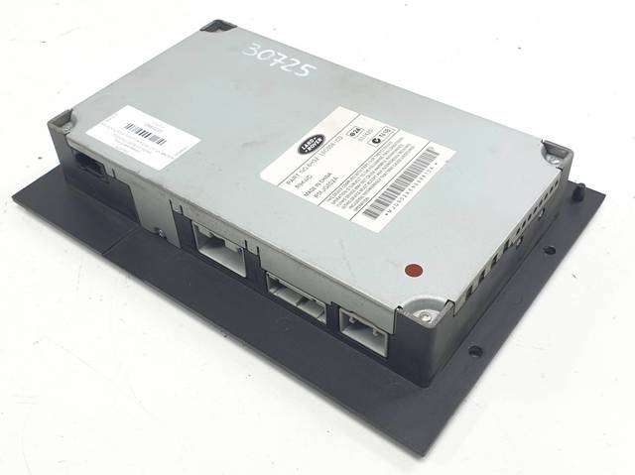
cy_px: 238
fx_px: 477
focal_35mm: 26
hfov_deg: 67.3
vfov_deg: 53.0
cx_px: 318
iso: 50
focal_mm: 4.3
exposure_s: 1/130
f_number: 2.4
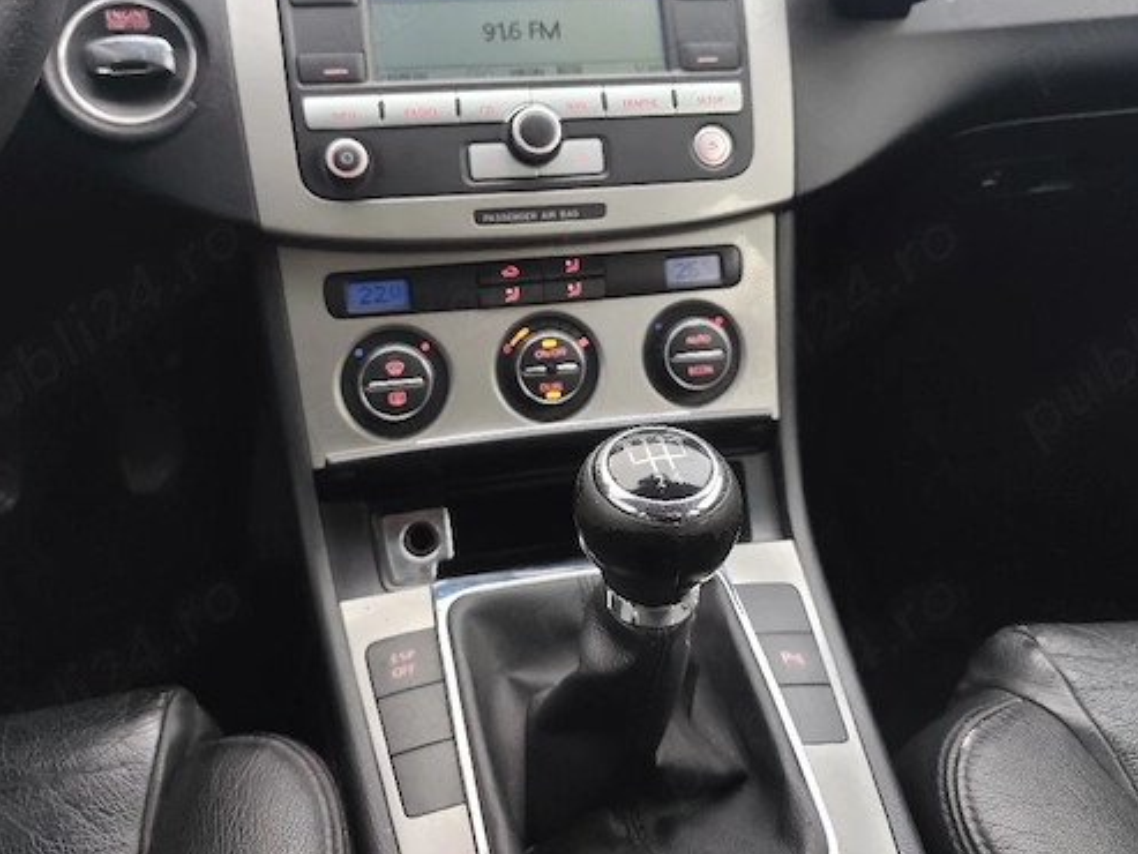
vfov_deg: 49.5
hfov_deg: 63.4
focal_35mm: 28
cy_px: 342
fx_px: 921
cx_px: 542
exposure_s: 1/33.3
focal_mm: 6.19
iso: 800
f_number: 1.65
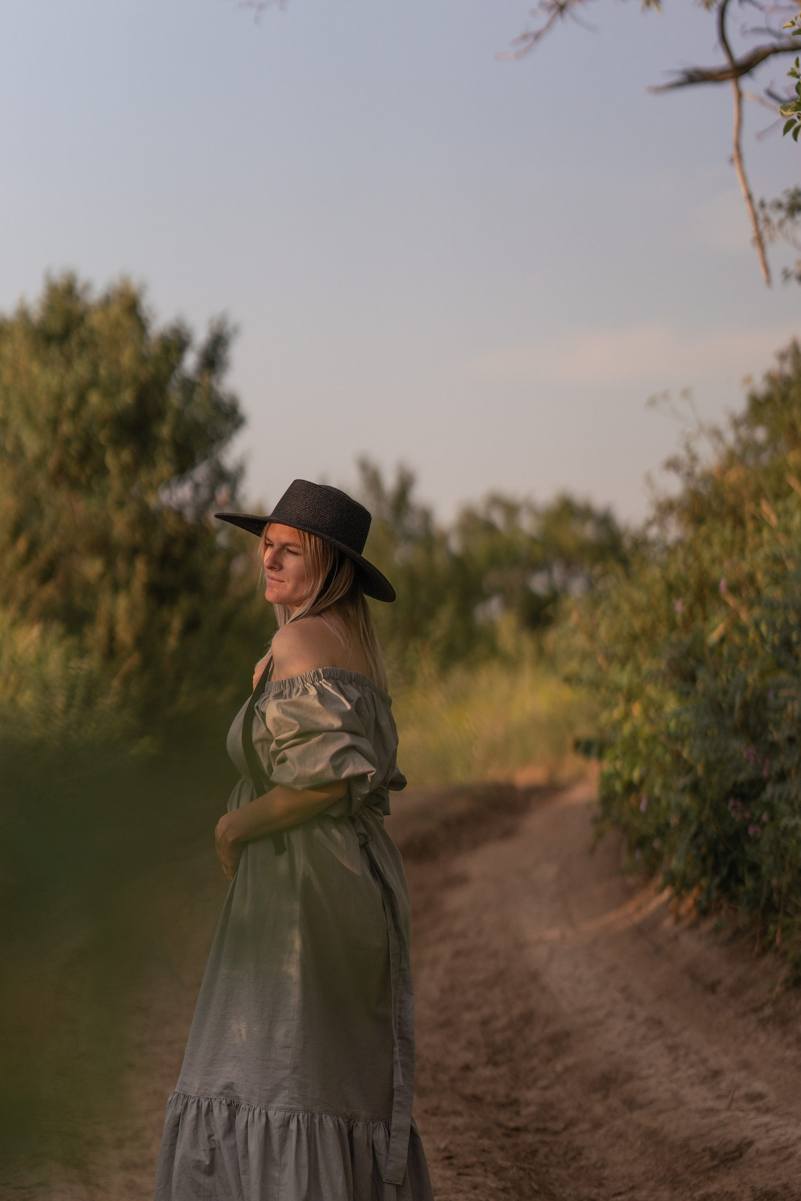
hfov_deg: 11.6
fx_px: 3937
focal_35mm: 118
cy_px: 640
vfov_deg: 17.3
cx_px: 296
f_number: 1.6
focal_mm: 85
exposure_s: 1/8000
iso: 250
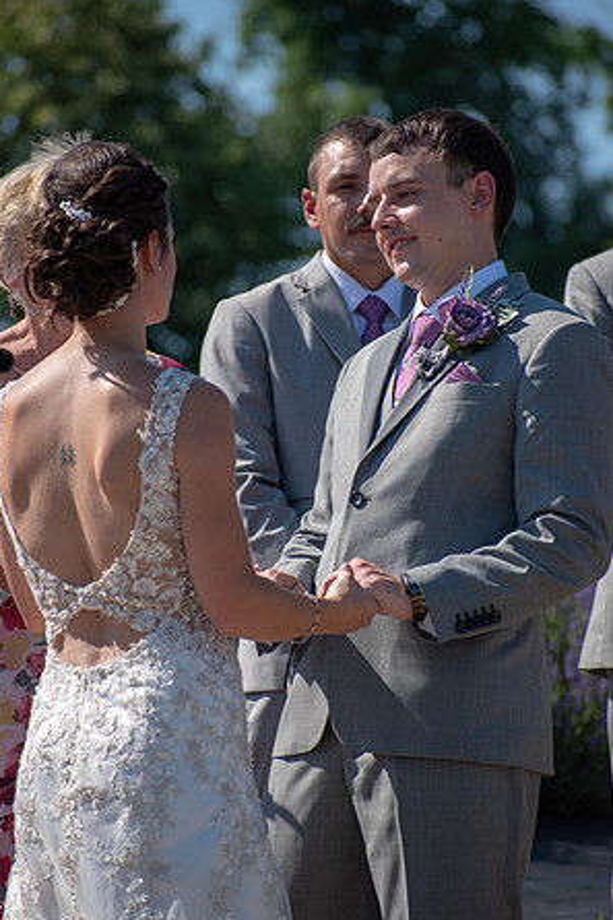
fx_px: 8128
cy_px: 462
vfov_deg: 6.5
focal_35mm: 318
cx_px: 305
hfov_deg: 4.3
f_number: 5.6
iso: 280
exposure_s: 1/2000
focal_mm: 210
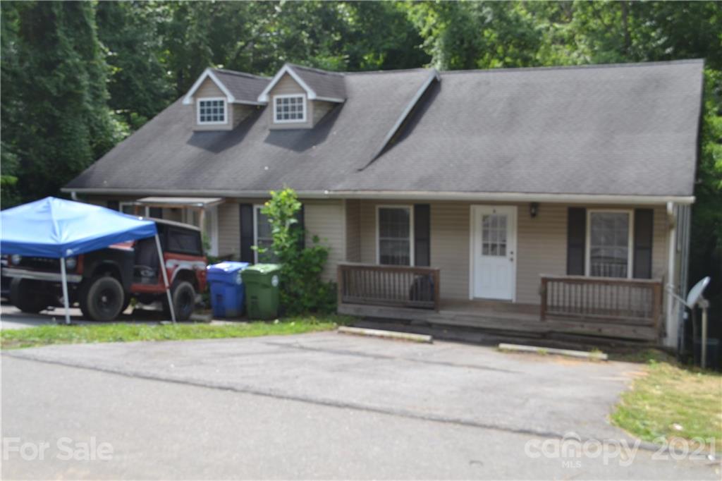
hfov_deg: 49.6
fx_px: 782
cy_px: 240
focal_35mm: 39
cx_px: 361
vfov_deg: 34.2
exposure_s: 1/125
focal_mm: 26
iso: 100
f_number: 5.6
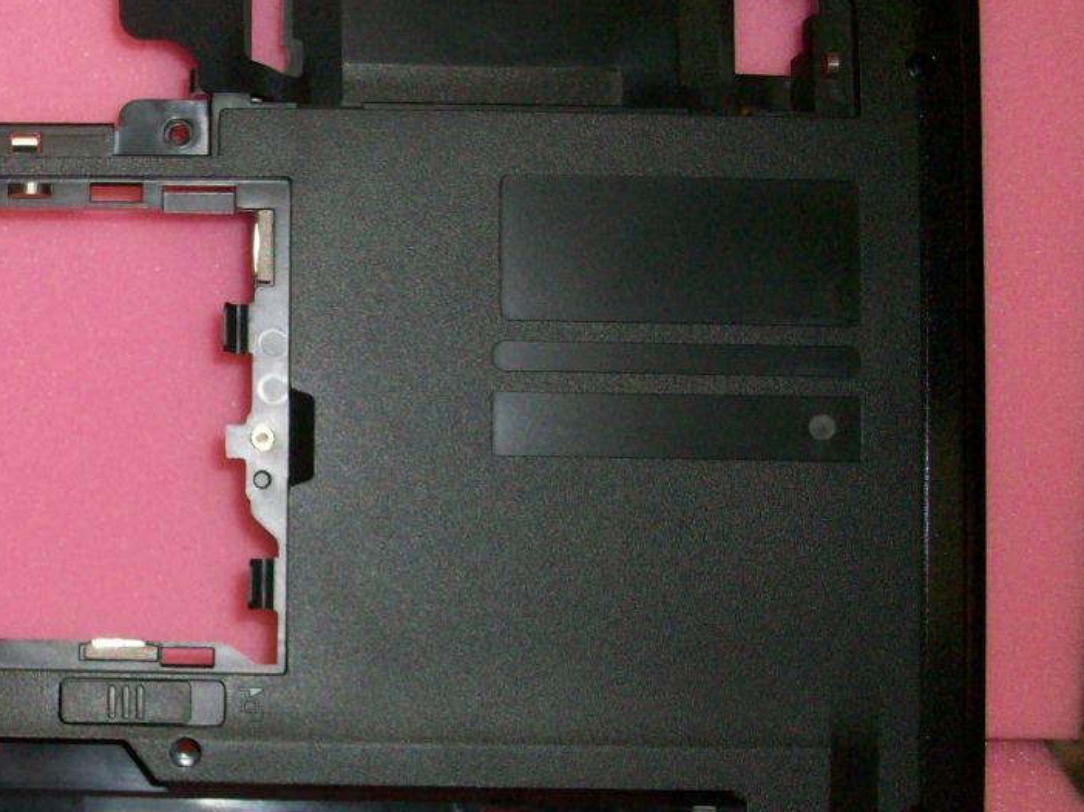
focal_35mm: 62
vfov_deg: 23.6
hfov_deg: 29.9
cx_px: 116
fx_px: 1941
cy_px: 392
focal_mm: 5.7
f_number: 2.8
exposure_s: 1/60
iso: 160
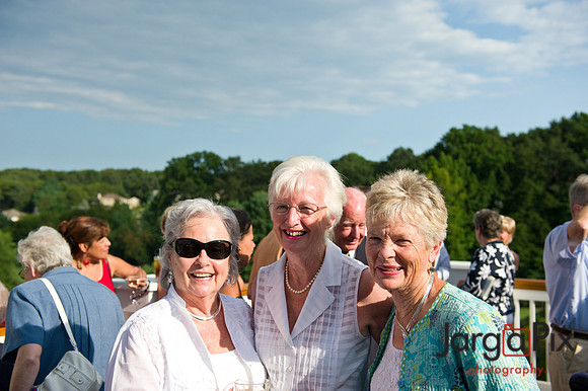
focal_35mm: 42
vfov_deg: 31.9
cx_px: 294
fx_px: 686
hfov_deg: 46.4
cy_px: 196
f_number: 4.5
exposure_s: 1/3200
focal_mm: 42
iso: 400
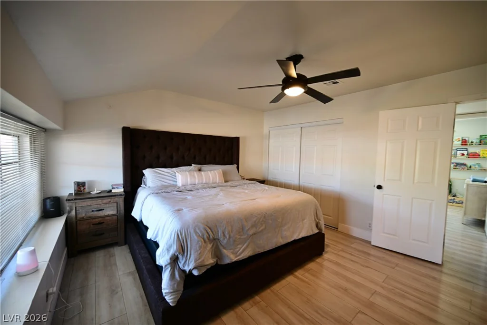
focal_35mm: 14
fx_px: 189
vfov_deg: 81.2
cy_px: 162
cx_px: 244
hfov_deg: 104.2
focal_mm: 14
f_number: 4
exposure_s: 1/60
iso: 800
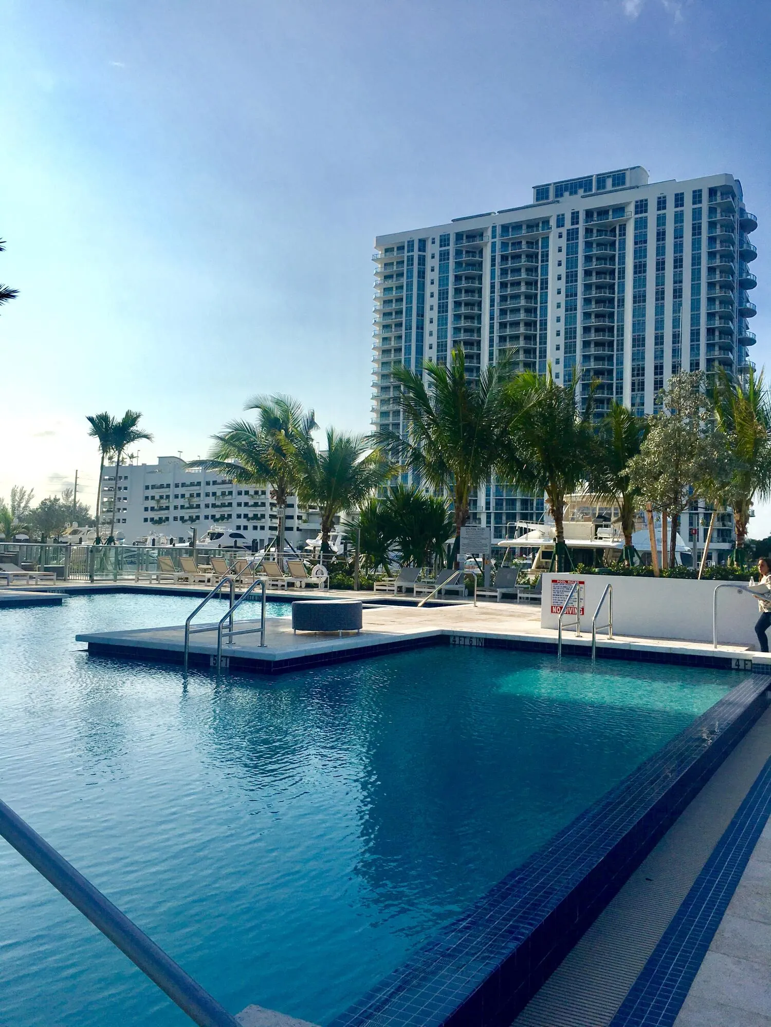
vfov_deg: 61.7
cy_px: 514
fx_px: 861
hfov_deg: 48.2
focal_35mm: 29
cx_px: 386
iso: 25
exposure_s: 1/4049
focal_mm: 4.15
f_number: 2.2
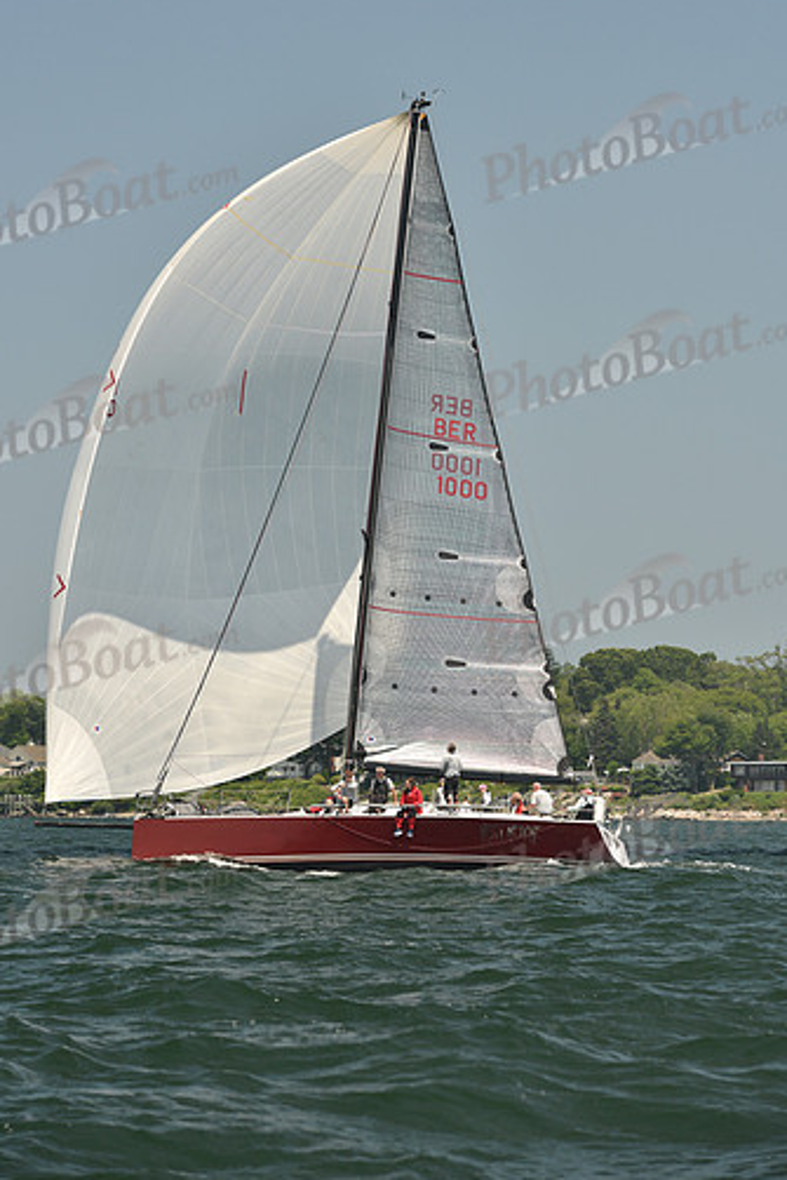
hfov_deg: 9.7
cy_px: 515
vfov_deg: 14.5
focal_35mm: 141
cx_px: 361
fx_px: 4620
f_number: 5.6
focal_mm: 122
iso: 250
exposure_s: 1/640
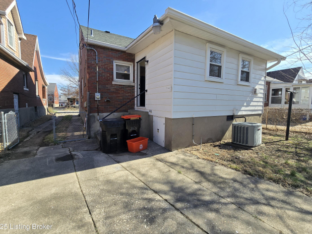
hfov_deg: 102.1
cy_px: 112
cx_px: 154
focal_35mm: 14
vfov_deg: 85.6
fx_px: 126
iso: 50
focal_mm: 2.2
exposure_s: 1/1332
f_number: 2.2
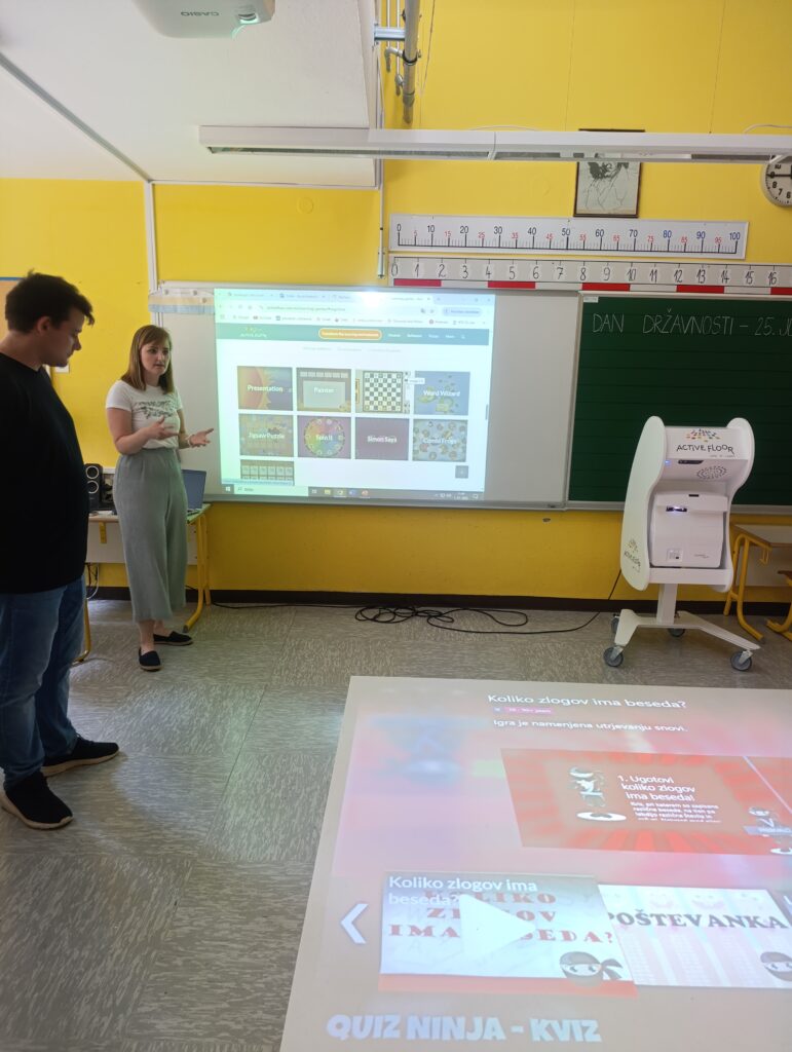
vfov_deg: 73.8
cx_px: 396
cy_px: 526
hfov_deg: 59.0
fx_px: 700
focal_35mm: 23
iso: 640
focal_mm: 6.14
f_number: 1.6
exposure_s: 1/50
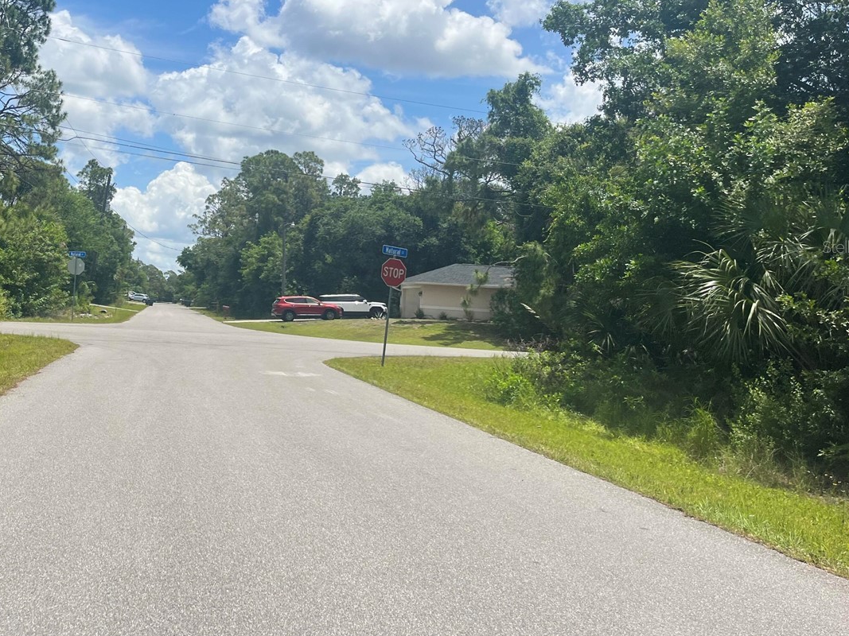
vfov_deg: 36.6
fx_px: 956
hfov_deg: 46.8
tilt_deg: +6.0
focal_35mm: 39
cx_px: 261
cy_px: 246
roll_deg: -1.2
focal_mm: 5.1
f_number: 1.6
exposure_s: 1/4484
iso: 50
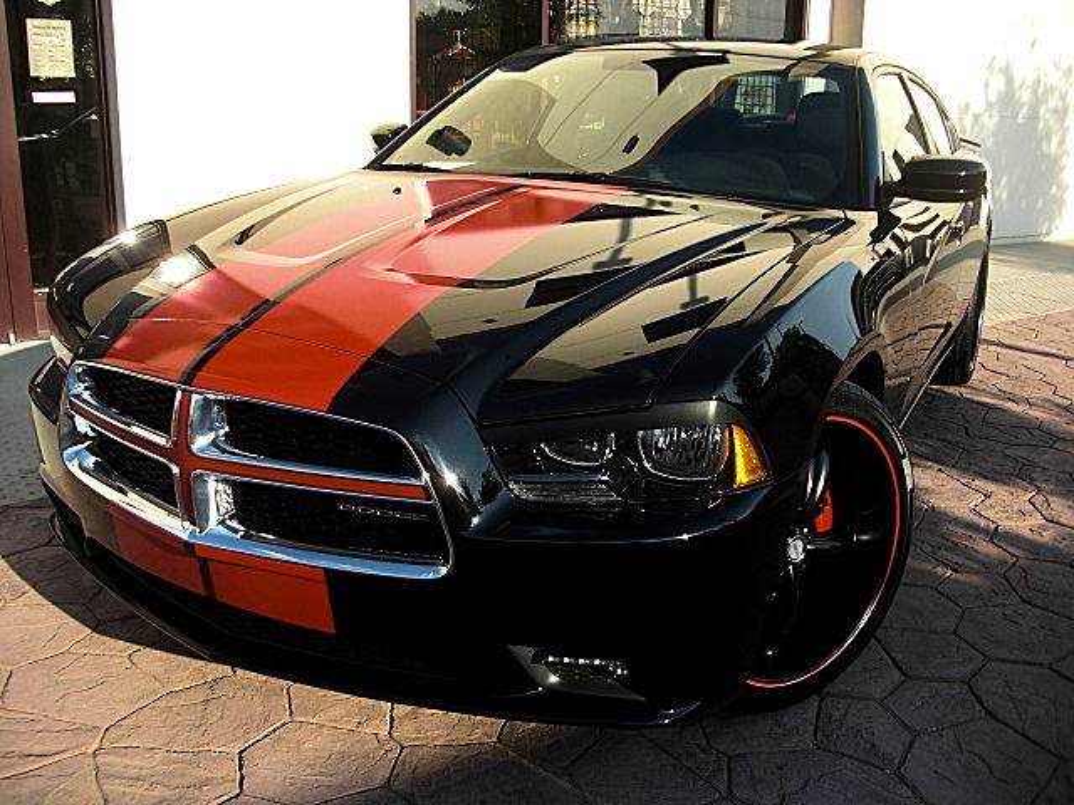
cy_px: 402
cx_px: 537
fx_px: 1117
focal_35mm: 36
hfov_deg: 51.4
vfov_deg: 39.7
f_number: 2.8
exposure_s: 1/320
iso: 50
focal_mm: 6.3
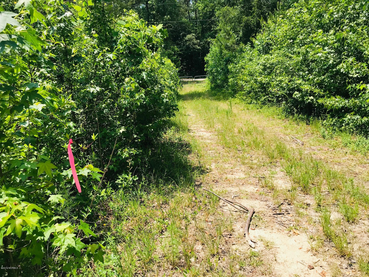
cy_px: 138
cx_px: 184
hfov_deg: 63.4
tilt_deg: -11.9
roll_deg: +3.4
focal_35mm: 28
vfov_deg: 49.7
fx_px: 298
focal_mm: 3.99
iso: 20
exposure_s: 1/1277
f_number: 1.8
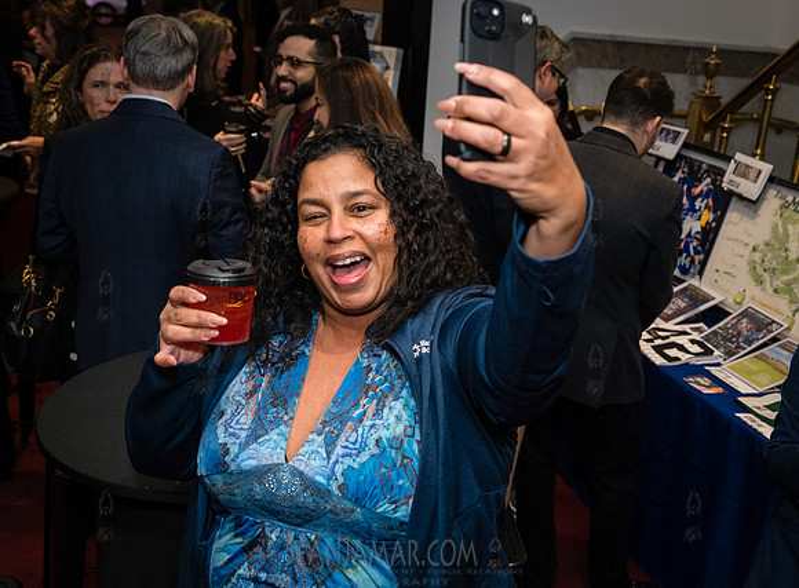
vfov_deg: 35.2
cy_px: 317
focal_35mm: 40
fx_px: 927
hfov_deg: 46.4
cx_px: 477
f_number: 5
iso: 6400
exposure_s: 1/400
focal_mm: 35
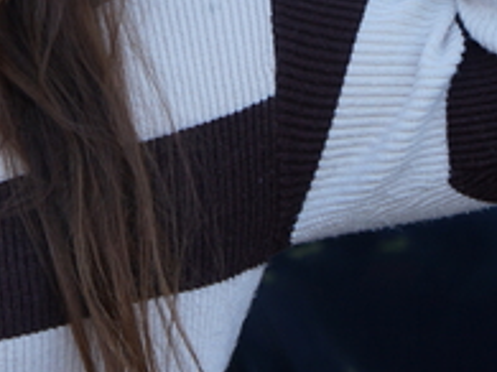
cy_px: -171
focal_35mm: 171
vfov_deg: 8.5
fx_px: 2454
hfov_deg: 11.4
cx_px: -62
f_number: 4.5
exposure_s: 1/160
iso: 100
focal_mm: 42
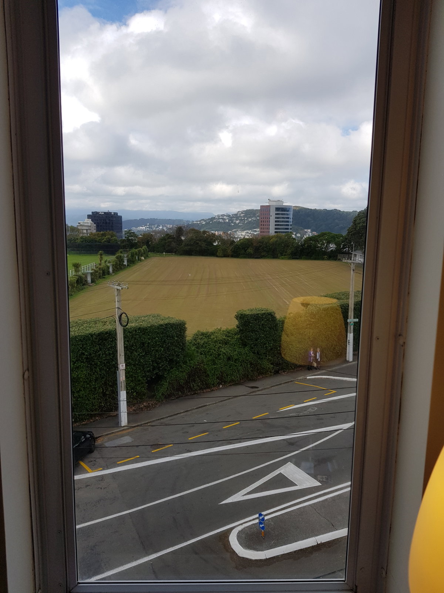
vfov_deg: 67.3
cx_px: 222
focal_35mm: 26
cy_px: 296
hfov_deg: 53.1
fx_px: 445
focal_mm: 4.2
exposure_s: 1/1556
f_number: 1.7
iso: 40
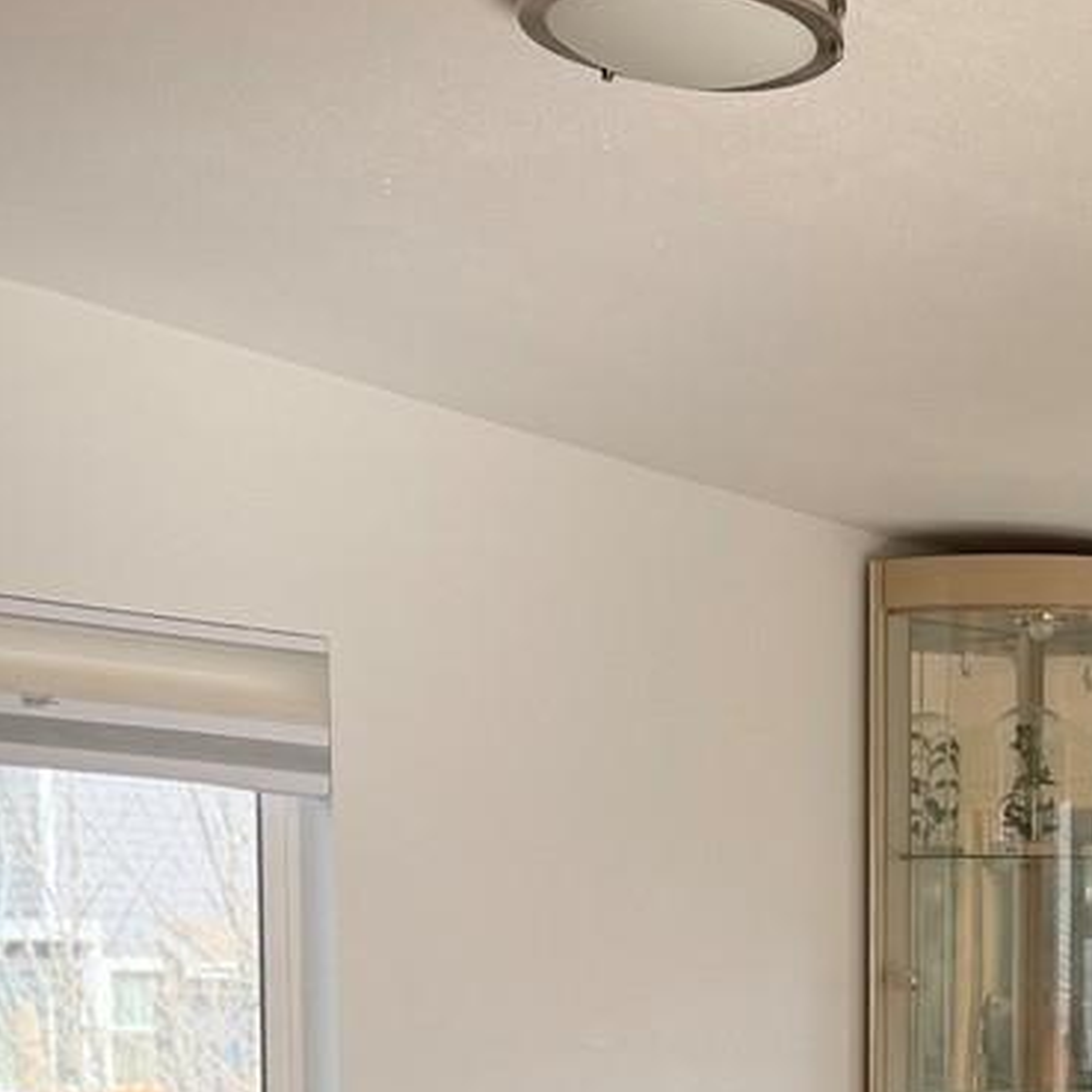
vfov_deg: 18.0
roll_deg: +0.0
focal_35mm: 92
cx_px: 983
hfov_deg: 18.6
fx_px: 3284
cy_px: 1290
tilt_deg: -6.1
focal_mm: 6.76
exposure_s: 1/397
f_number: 1.78
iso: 80
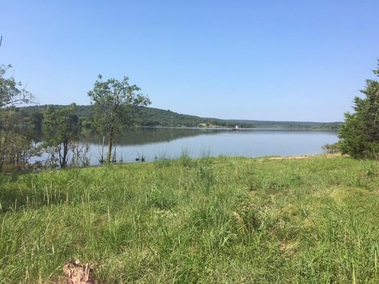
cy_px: 142
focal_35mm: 29
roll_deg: -1.3
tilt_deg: -2.3
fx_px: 318
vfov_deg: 48.2
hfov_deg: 61.7
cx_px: 190
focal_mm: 4.15
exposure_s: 1/1183
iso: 25
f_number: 2.2
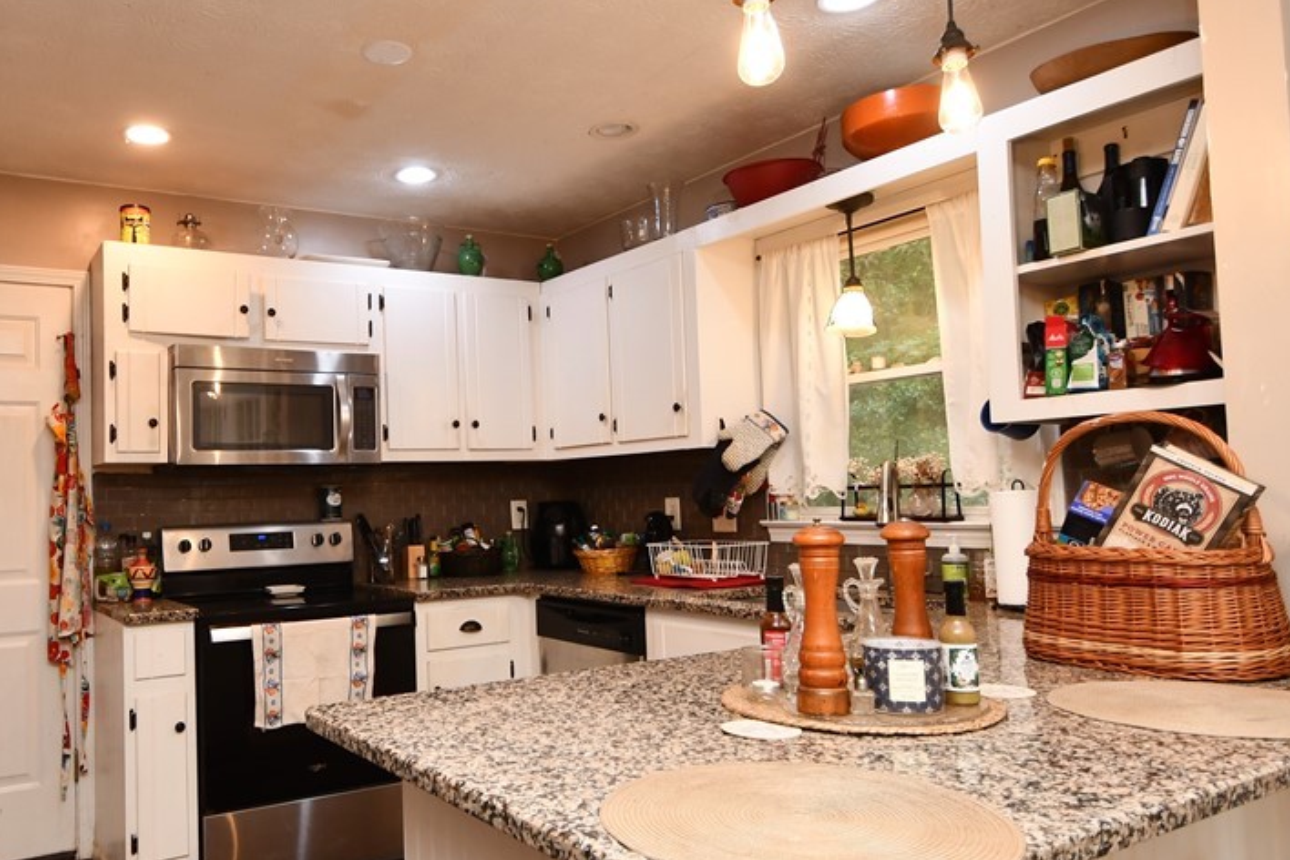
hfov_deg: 76.0
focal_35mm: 23
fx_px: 824
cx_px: 603
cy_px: 536
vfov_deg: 54.5
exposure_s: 1/60
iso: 400
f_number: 4
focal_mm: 10
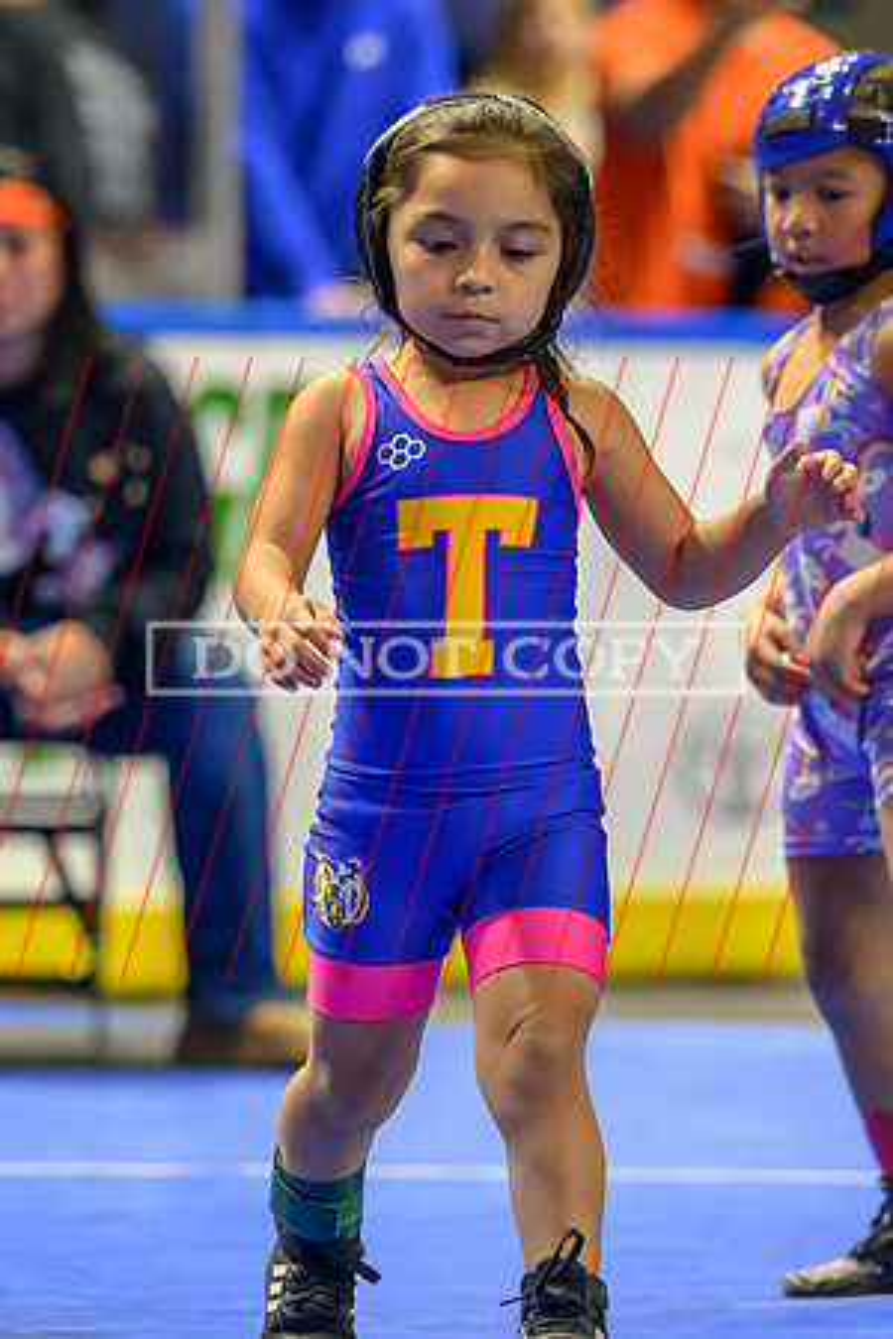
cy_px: 583
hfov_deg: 4.0
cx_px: 477
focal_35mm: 341
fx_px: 12701
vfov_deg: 6.0
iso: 5000
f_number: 3.5
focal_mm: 200
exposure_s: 1/800
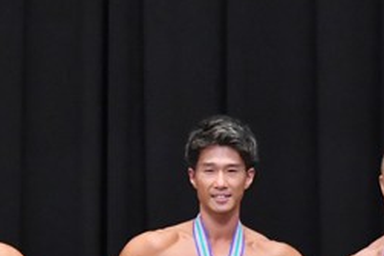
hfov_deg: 3.3
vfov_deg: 2.2
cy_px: 356
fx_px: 6651
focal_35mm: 624
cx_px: 100
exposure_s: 1/400
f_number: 5.6
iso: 8000
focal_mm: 135
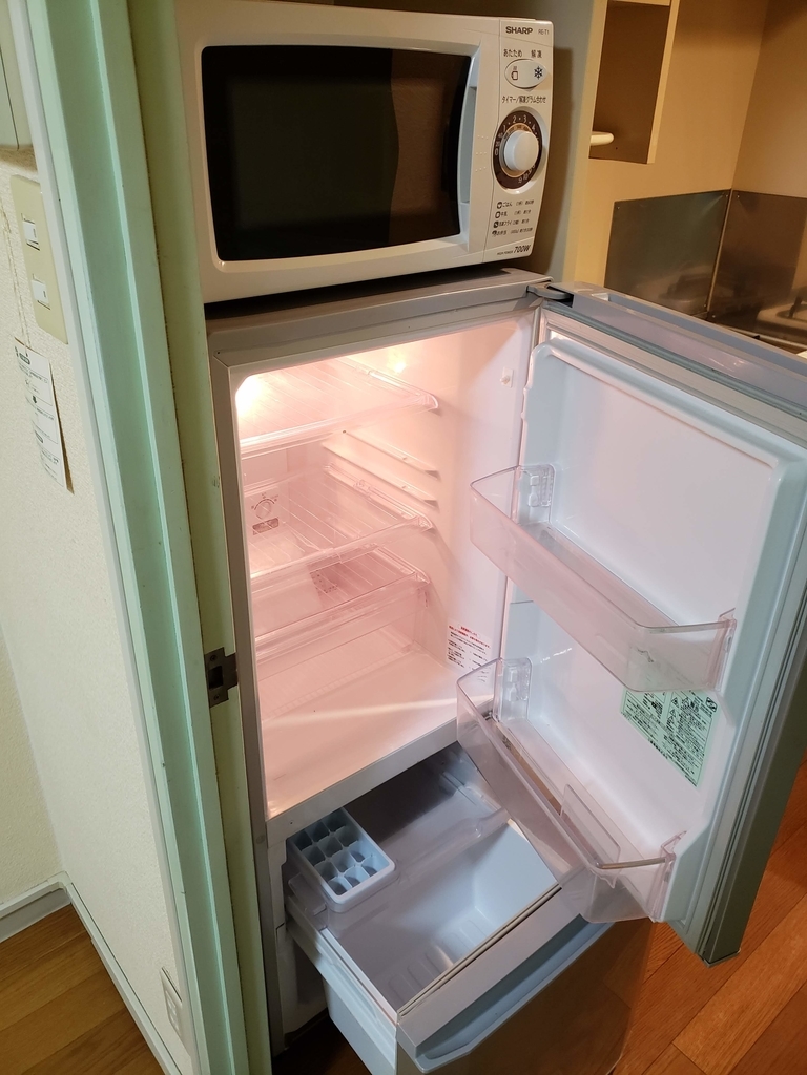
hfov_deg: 53.1
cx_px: 404
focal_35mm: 26
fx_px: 808
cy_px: 538
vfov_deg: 67.3
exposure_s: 1/60
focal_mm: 4.3
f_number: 1.5
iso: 250
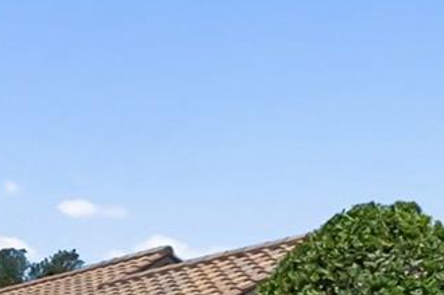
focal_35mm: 73
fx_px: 900
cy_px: 491
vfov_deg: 16.4
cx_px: -383
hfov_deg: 19.5
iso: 2000
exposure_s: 1/8000
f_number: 9.5
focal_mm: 10
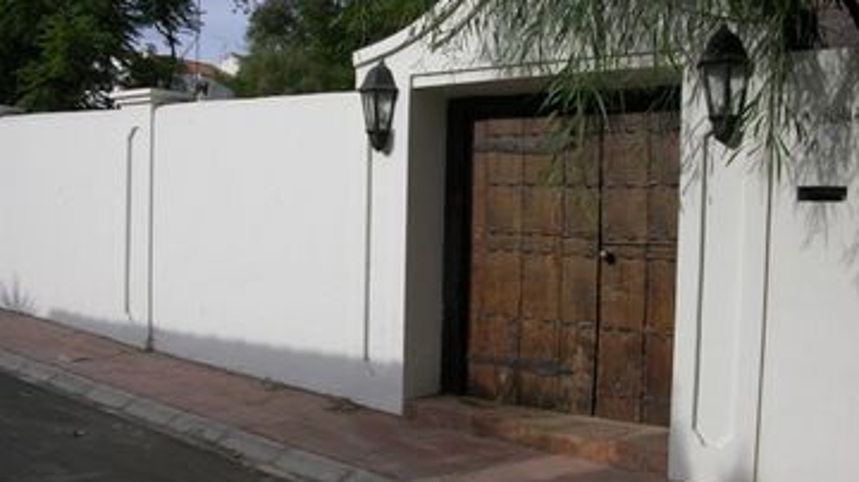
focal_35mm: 39
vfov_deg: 30.4
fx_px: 888
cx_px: 437
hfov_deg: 51.6
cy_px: 267
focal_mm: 8.9
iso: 50
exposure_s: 1/242
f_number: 6.3
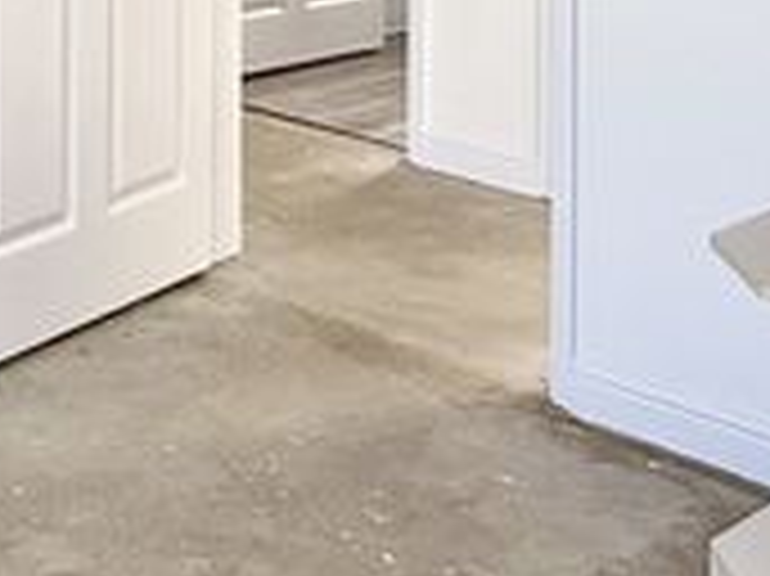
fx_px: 1867
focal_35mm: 84
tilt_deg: +0.7
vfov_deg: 15.6
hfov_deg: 22.1
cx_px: -72
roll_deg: -0.3
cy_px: -382
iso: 50
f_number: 2.2
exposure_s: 1/99
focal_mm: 2.22
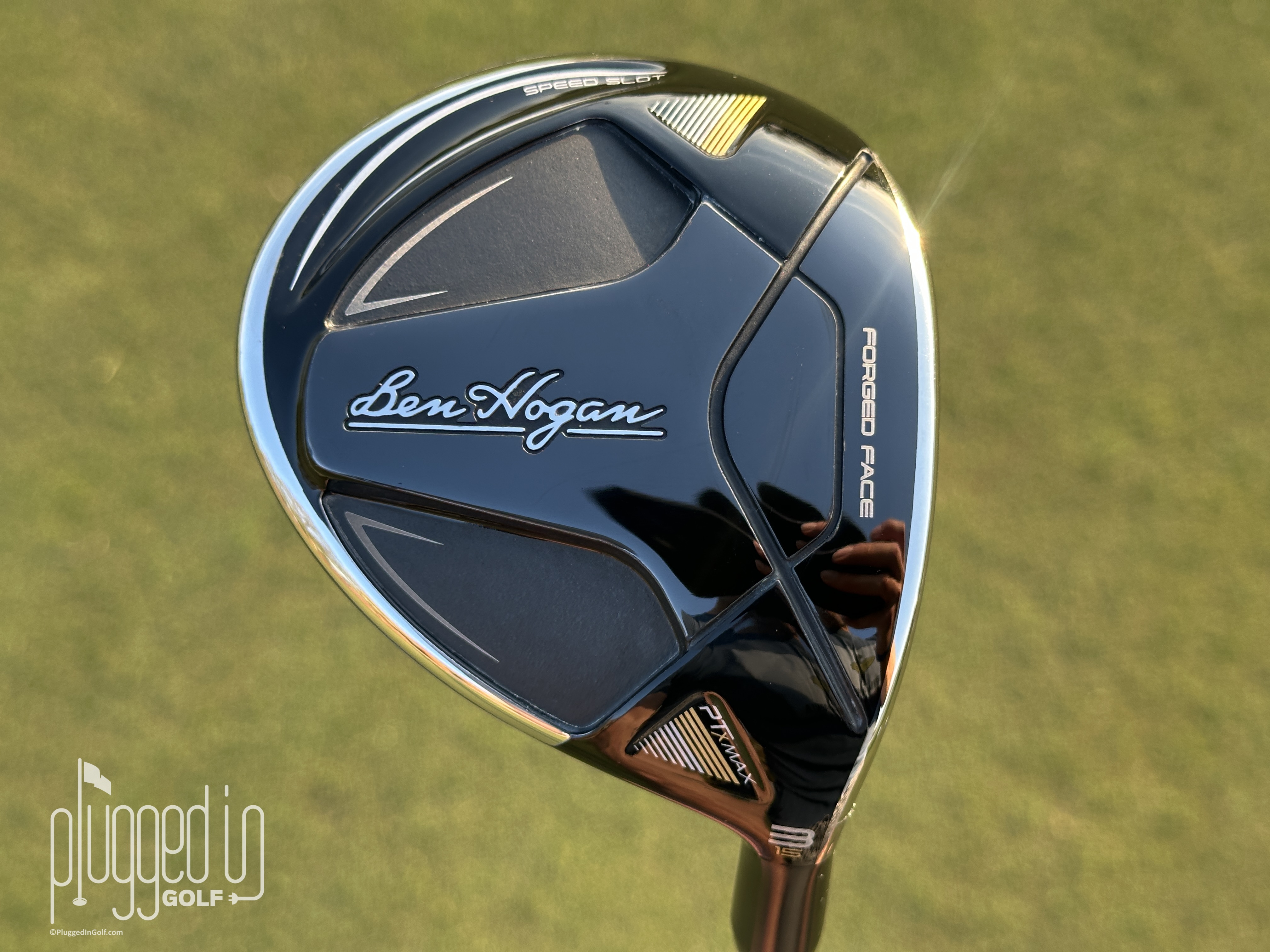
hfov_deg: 39.7
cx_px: 635
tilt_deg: -67.8
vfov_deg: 30.3
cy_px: 476
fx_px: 1761
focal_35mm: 48
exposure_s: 1/199
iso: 64
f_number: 1.78
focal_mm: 6.86
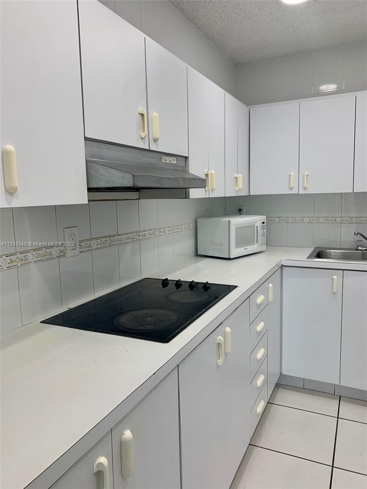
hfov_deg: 53.1
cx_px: 184
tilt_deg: -5.6
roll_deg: +2.3
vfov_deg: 67.3
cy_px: 244
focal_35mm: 26
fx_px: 368
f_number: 1.8
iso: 80
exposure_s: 1/121
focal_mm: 4.25
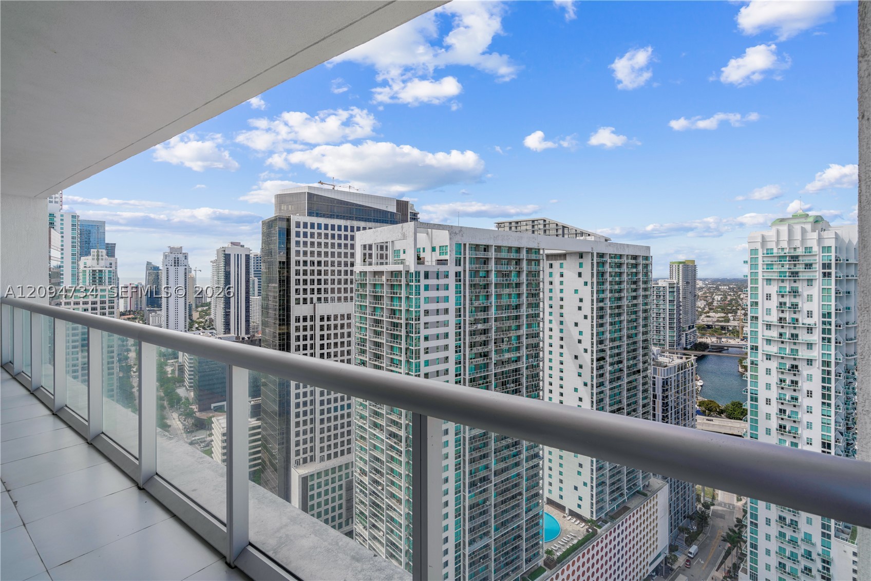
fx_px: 387
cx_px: 436
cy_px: 290
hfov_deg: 96.7
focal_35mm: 16
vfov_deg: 73.8
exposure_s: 1/80
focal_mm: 16
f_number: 8
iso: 100
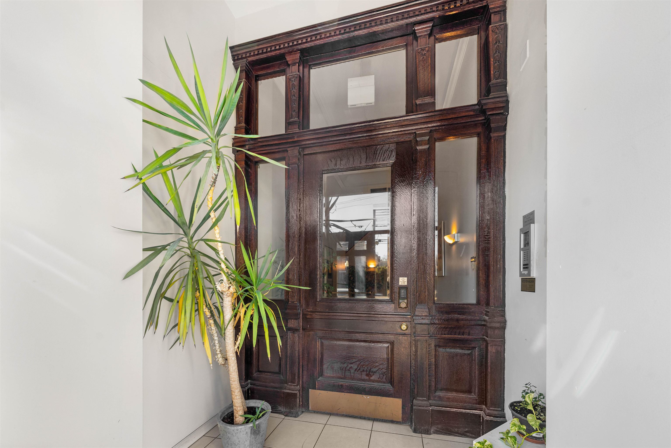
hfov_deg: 112.6
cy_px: 224
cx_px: 336
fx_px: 224
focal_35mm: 12
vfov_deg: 90.0
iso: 320
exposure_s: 1/160
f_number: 7.1
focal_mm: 12
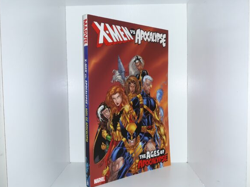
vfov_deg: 48.2
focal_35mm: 29
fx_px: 209
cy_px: 96
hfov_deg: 61.7
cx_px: 125
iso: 64
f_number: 1.7
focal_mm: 3.7
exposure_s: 1/120
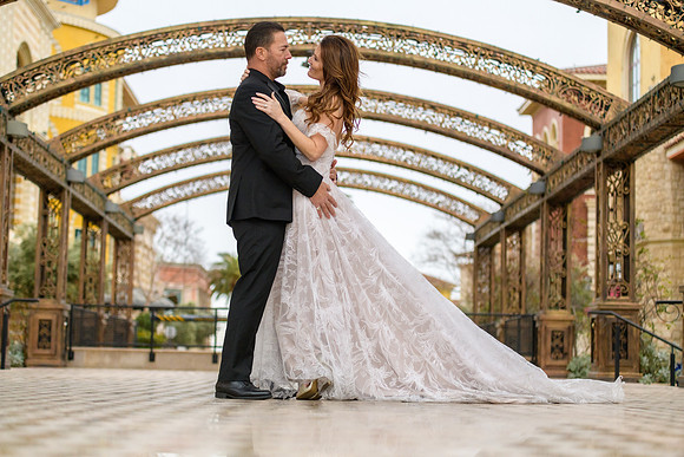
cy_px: 228
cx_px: 342
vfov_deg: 19.5
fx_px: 1330
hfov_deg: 28.8
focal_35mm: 70
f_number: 2.8
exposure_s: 1/3200
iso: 400
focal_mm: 70
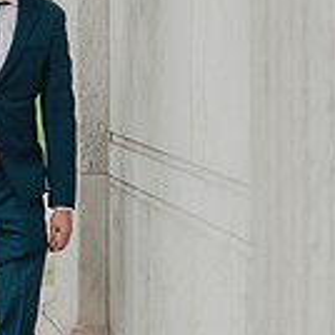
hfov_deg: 6.2
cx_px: -339
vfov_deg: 6.3
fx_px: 3022
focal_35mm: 276
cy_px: 139
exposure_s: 1/1000
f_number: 2.8
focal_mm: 70
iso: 800
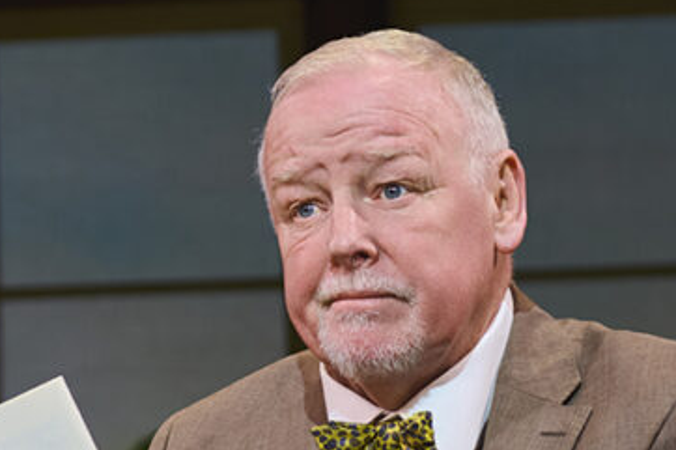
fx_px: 3716
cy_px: 492
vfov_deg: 6.9
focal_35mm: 198
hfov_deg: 10.4
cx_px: 125
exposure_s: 1/200
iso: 800
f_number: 4
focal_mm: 70
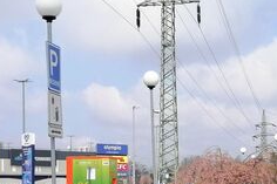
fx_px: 669
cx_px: 146
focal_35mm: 87
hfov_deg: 23.4
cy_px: 186
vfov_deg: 15.4
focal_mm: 5.3
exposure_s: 1/1420
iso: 50
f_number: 1.8
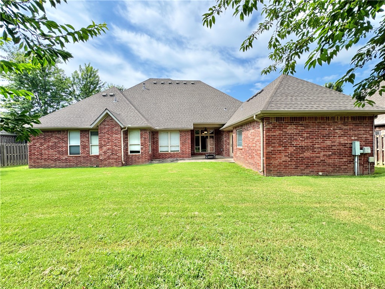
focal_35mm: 14
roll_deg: +0.6
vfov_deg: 85.7
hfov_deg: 102.1
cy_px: 144
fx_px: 156
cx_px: 192
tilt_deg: -1.8
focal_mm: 2.22
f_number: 2.2
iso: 40
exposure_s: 1/482
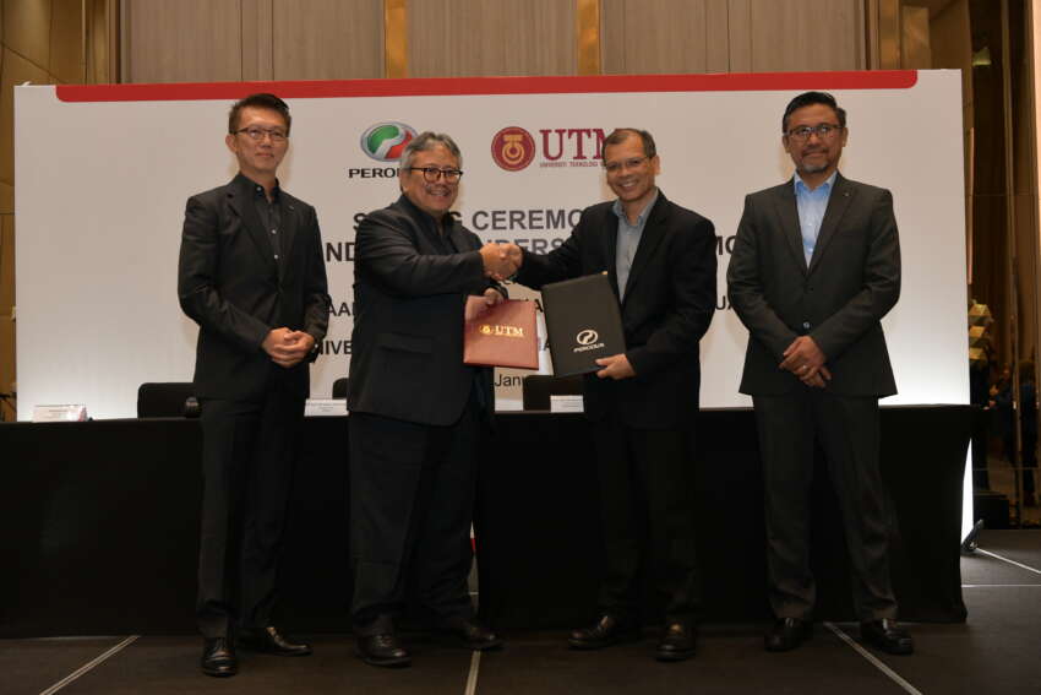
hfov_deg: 46.4
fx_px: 1215
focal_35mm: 42
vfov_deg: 31.9
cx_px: 520
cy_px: 348
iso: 2000
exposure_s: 1/160
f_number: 5
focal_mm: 42
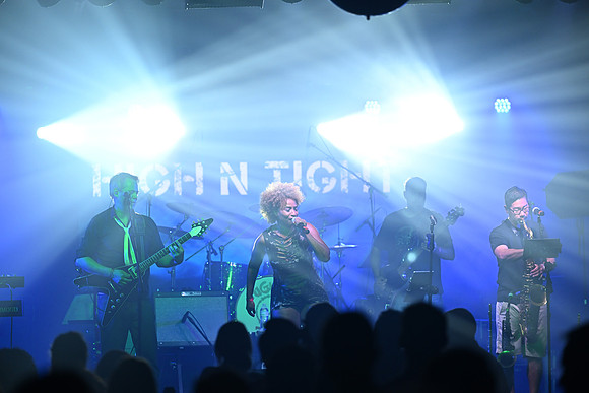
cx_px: 294
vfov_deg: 6.9
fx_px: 3273
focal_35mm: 200
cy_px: 196
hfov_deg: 10.3
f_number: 3.2
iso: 1250
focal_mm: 200
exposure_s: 1/640
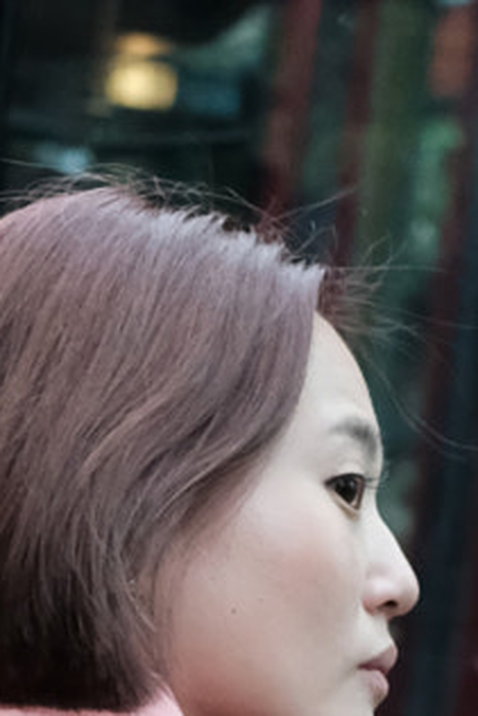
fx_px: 3521
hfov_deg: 7.8
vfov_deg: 11.0
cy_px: 1214
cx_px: 275
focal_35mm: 177
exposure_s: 1/250
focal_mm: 23
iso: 3200
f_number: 2
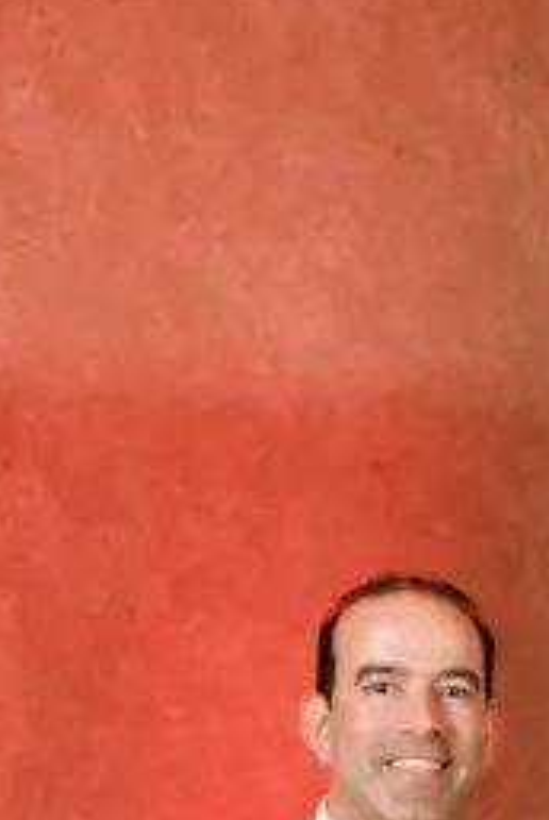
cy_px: 1155
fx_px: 4540
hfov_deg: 6.7
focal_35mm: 199
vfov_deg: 10.1
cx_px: 1061
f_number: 1.4
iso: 320
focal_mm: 33
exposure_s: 1/200
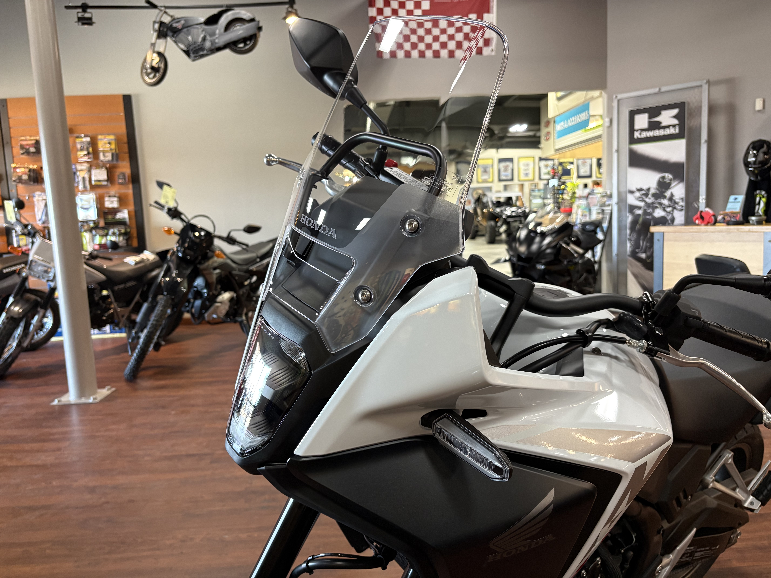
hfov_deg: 67.3
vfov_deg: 53.1
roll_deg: +3.9
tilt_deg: -7.3
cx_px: 386
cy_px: 289
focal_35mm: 26
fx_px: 579
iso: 200
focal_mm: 5.96
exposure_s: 1/60
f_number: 1.6
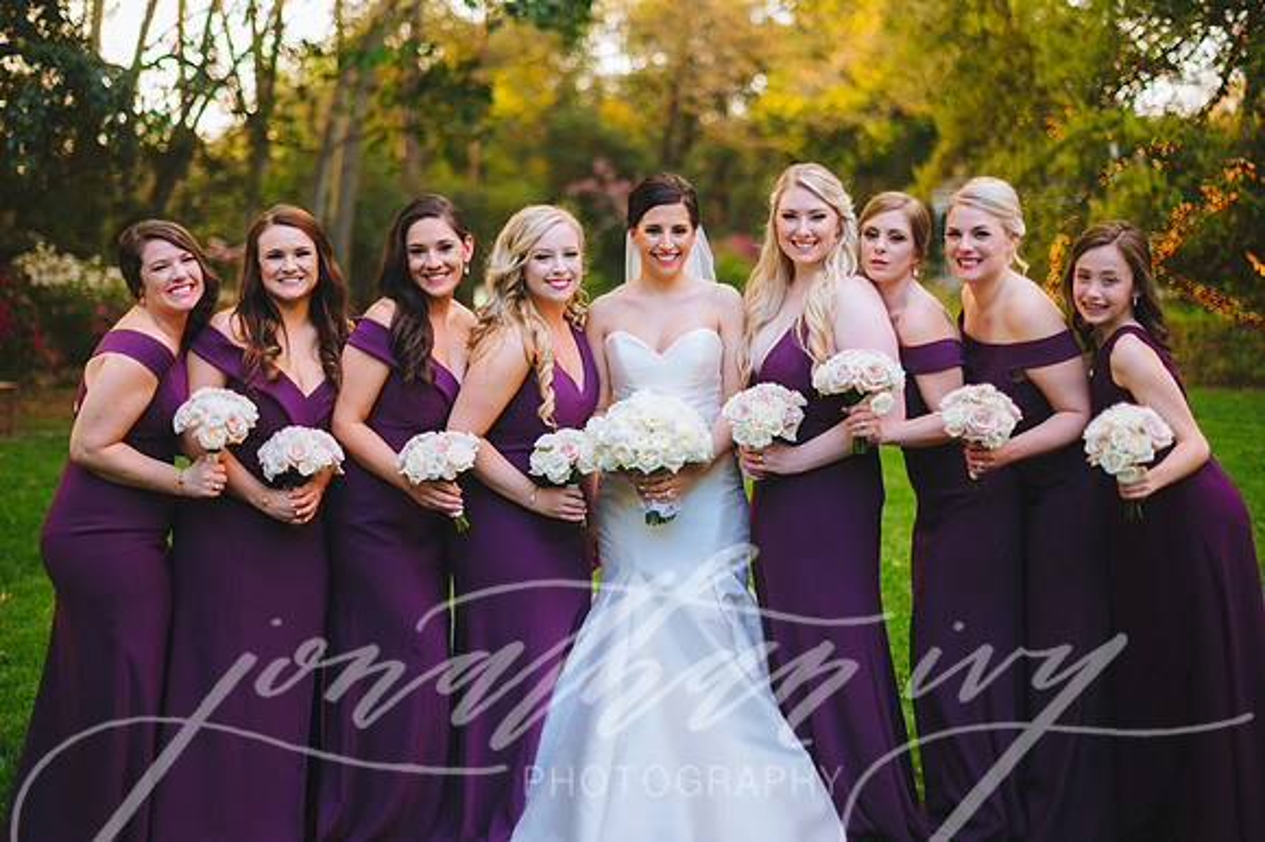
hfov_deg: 37.7
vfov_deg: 25.6
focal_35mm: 53
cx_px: 598
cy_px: 398
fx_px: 1850
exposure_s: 1/400
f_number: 1.8
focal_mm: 50
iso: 400
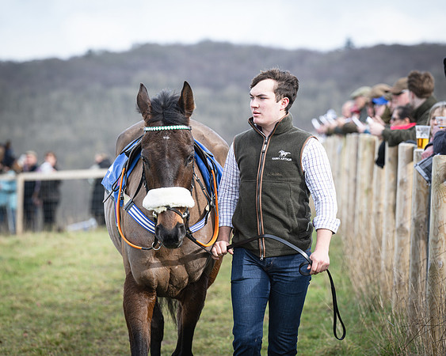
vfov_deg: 7.4
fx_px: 2751
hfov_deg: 9.3
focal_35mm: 208
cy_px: 178
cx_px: 224
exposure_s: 1/320
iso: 200
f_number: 5
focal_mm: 185
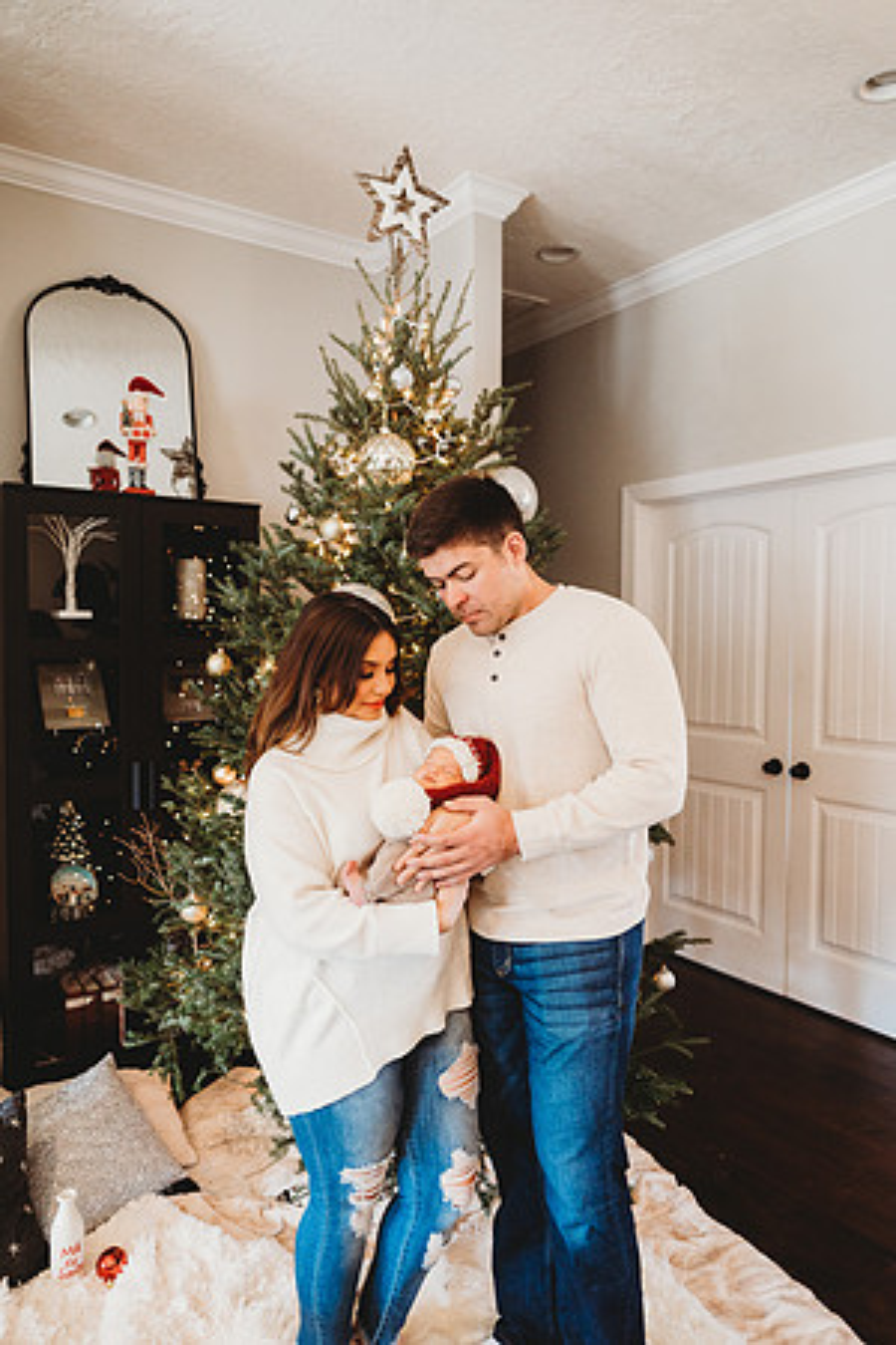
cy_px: 672
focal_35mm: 24
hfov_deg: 53.1
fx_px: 896
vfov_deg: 73.7
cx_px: 448
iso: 800
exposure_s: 1/200
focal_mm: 24
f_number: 2.5
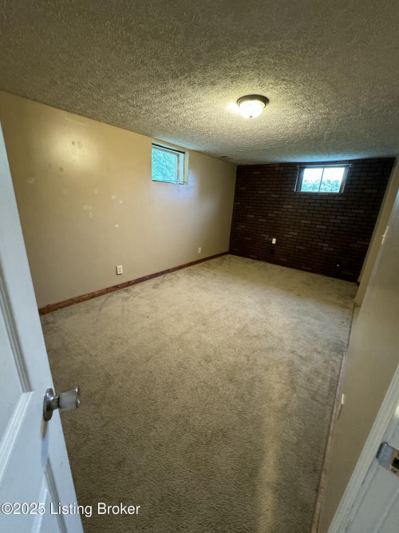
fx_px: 215
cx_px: 200
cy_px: 266
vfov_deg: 102.1
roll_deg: -2.1
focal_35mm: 14
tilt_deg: -16.9
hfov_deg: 85.7
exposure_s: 1/60
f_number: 2.2
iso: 800
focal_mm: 2.22
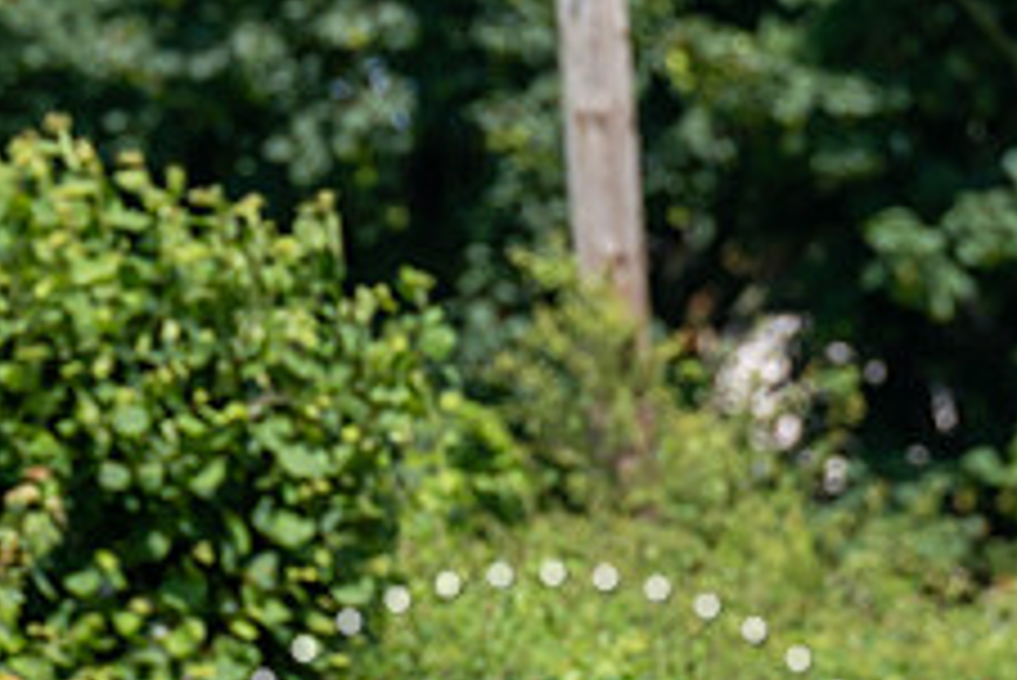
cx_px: 1280
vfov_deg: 1.2
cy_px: 907
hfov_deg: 1.8
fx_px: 32790
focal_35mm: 1160
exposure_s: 1/1000
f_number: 5
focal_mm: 200
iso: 200
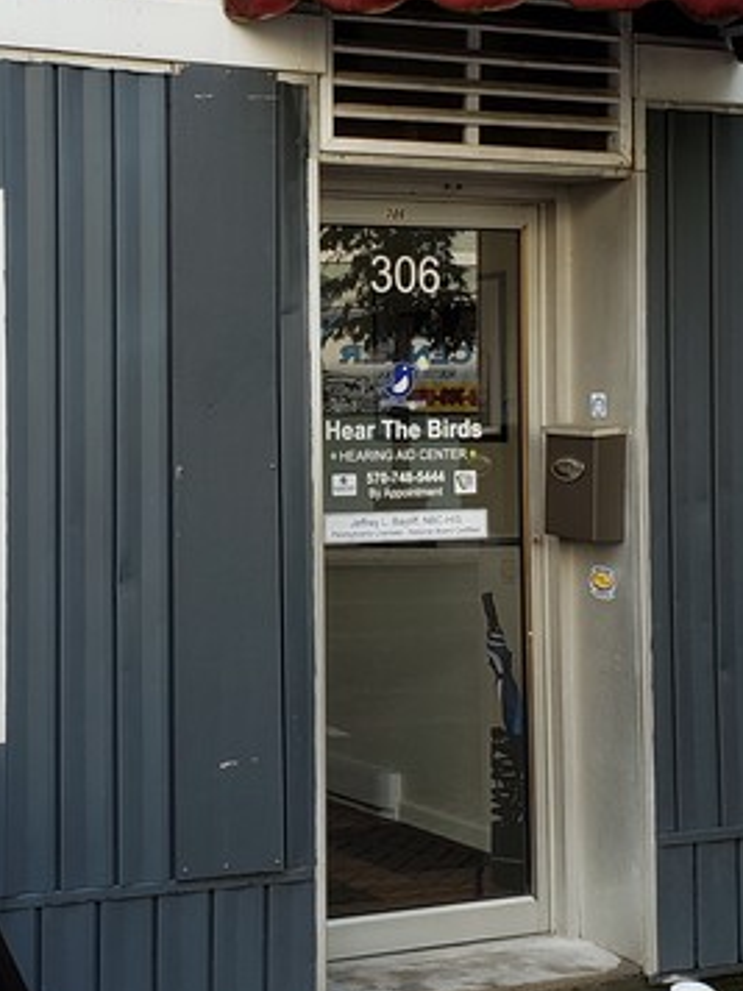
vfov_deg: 27.4
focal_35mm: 71
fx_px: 2032
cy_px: 422
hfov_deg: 20.5
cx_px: 164
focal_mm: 4.3
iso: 50
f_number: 2.4
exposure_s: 1/164
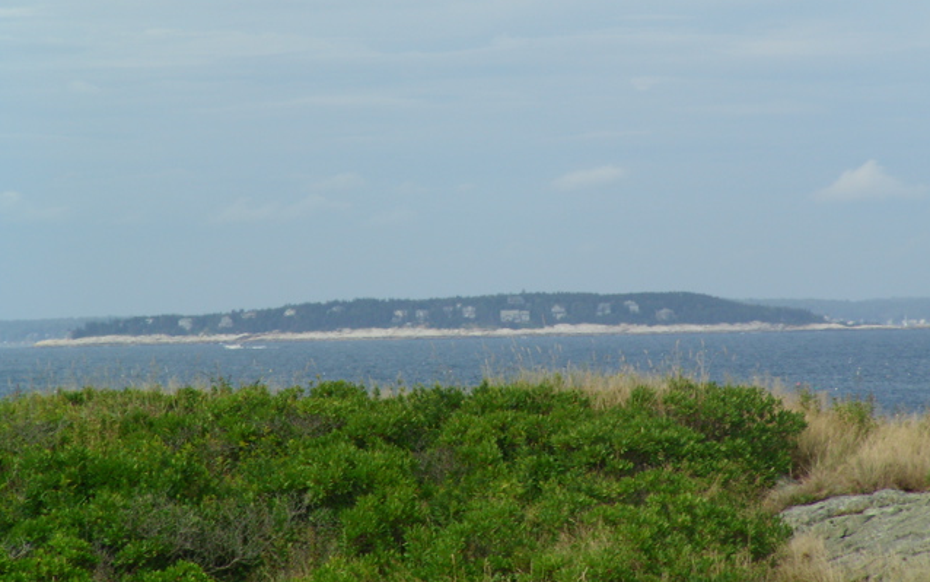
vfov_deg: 6.1
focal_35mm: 217
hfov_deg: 9.7
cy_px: 236
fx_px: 5501
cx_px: 465
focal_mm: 31.2
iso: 50
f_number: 7.2
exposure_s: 1/323
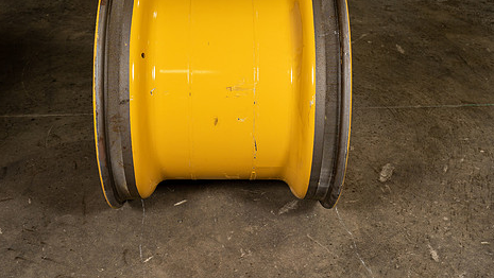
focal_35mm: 47
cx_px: 228
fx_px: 616
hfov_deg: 43.7
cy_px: 75
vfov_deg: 25.2
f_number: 5.6
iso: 800
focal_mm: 36
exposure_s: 1/80
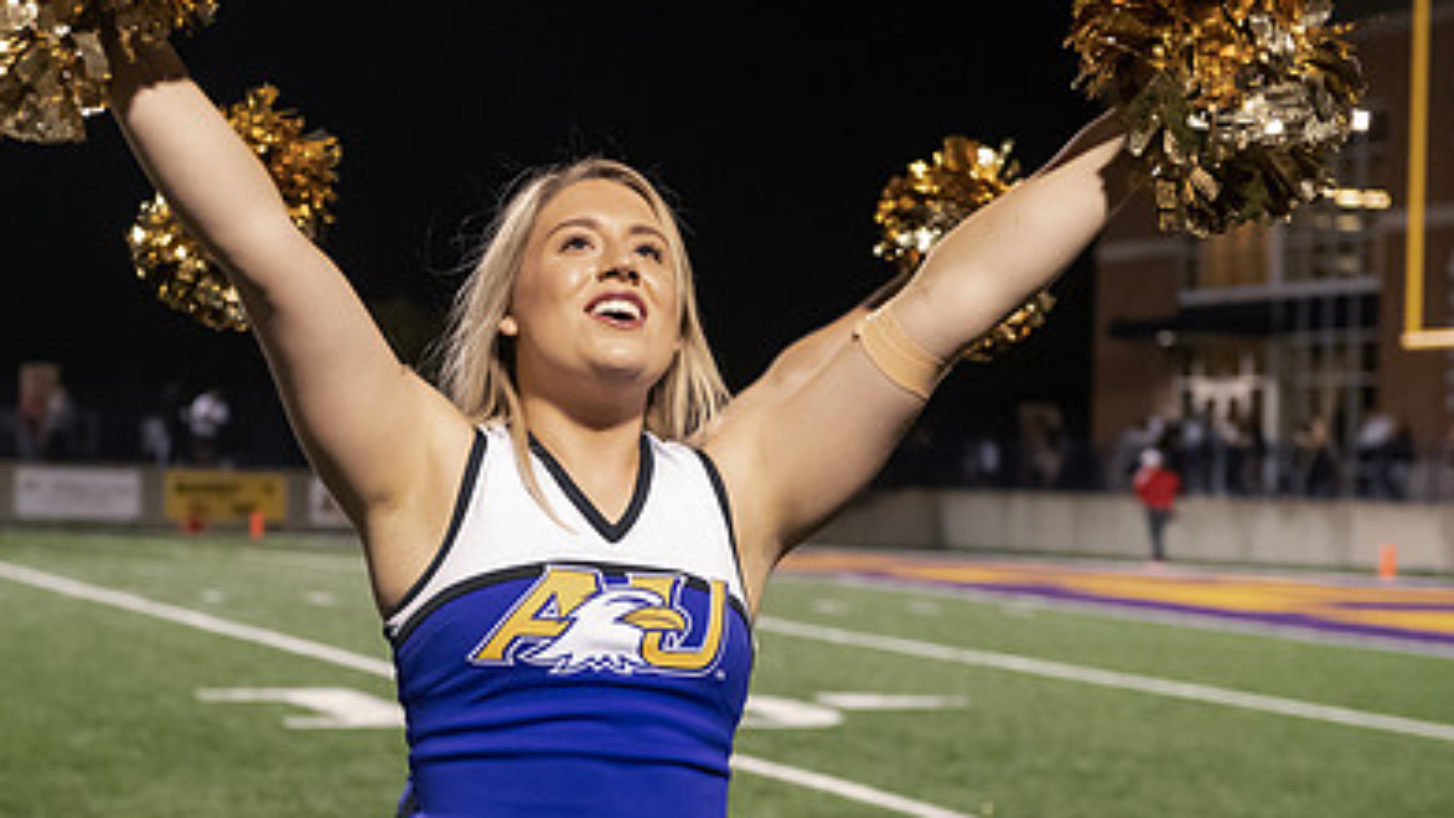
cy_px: 519
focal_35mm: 87
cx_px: 584
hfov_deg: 24.4
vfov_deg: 13.9
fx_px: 3354
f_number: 4
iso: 5000
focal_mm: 56
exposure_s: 1/320
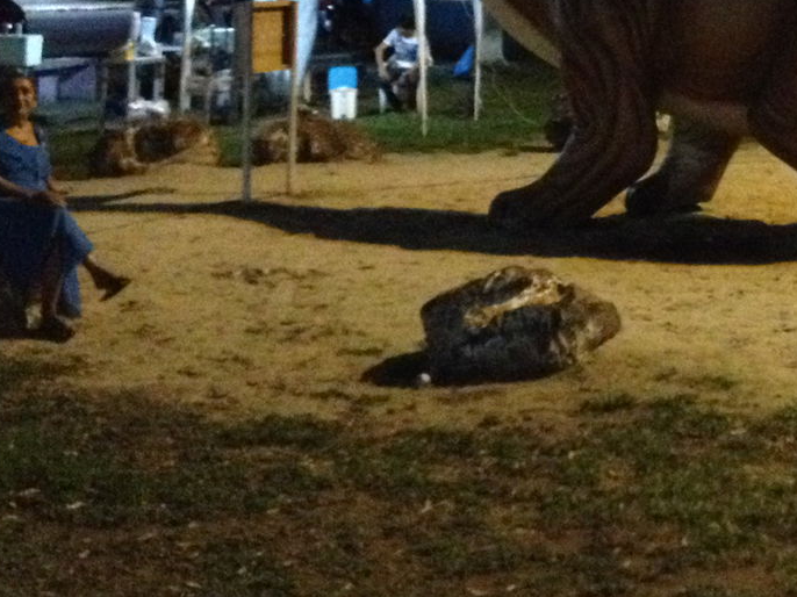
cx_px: 821
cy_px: -99
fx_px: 2256
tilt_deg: +0.7
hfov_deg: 19.4
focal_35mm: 98
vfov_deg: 14.6
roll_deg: -0.8
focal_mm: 4.28
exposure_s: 1/15
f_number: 2.4
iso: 800
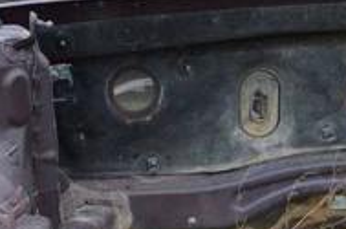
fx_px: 1023
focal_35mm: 107
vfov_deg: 12.5
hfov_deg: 19.1
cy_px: 265
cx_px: 103
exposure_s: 1/125
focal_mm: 21
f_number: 5.6
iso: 200
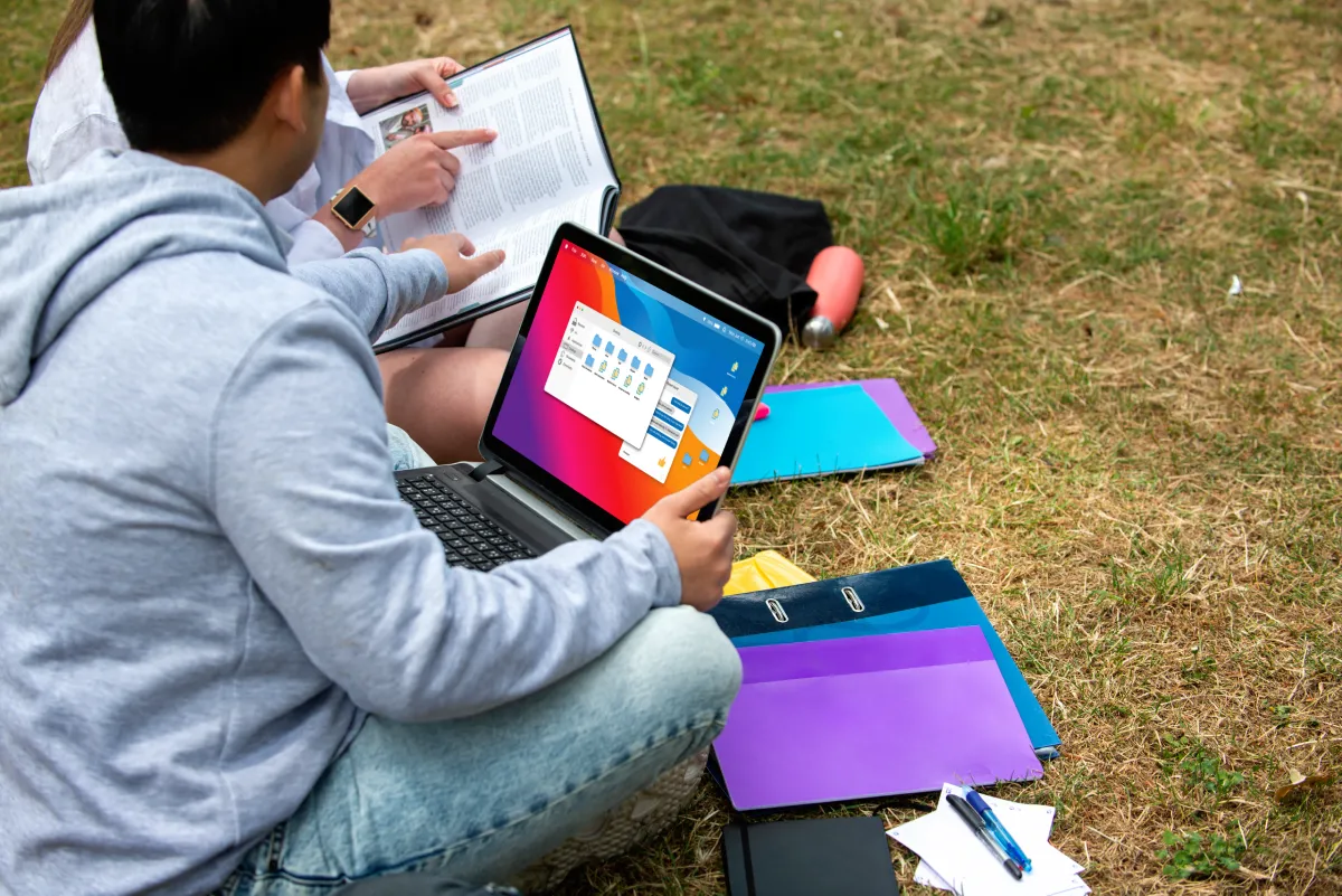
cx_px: 671
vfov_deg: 19.5
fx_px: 2610
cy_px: 448
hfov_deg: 28.8
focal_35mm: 70
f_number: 5
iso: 100
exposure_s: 1/200
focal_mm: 70
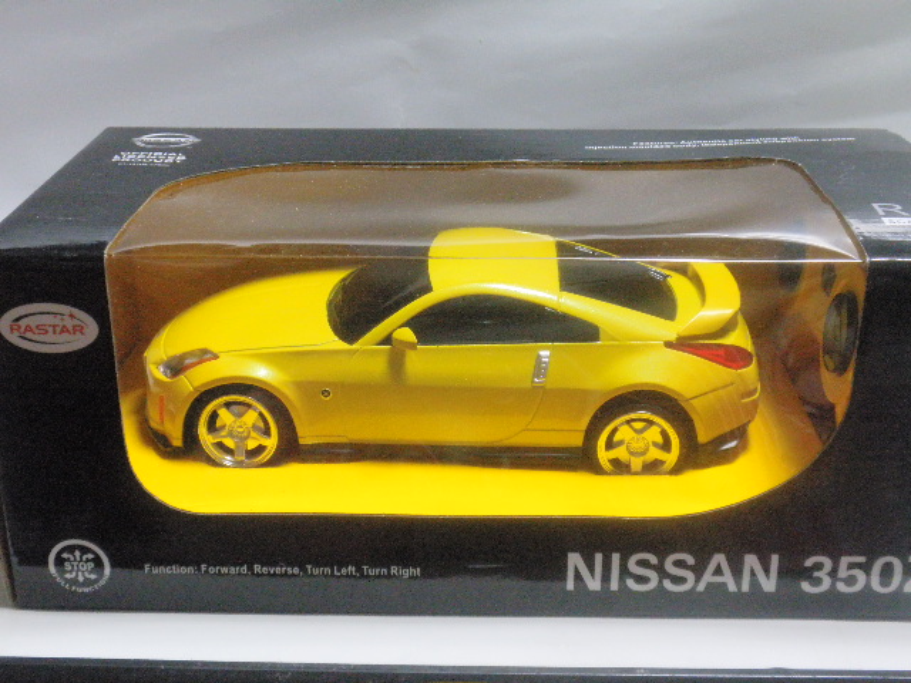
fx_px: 1369
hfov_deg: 36.8
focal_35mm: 52
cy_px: 342
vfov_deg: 28.0
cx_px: 456
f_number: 4.3
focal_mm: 9.1
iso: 200
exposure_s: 1/20
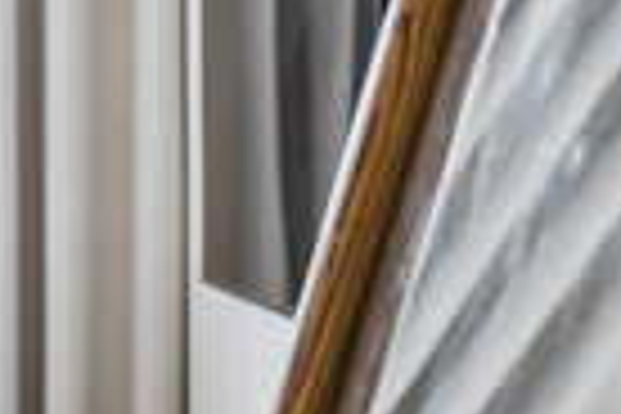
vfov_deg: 16.9
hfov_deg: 13.3
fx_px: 1397
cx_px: -1040
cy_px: 182
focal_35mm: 81
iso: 250
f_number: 9
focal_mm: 14
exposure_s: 1/6
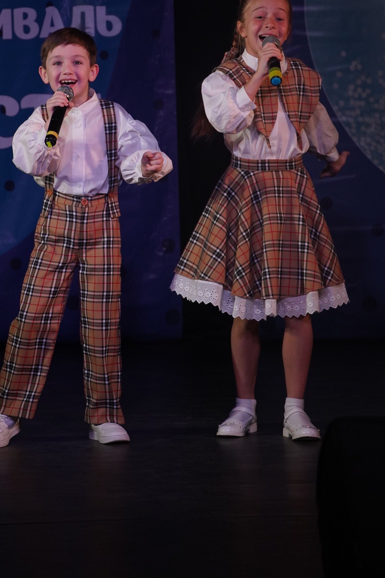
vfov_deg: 7.0
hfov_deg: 4.7
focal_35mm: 293
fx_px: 4700
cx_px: 143
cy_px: 175
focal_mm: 206
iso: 2000
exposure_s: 1/400
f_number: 5.6
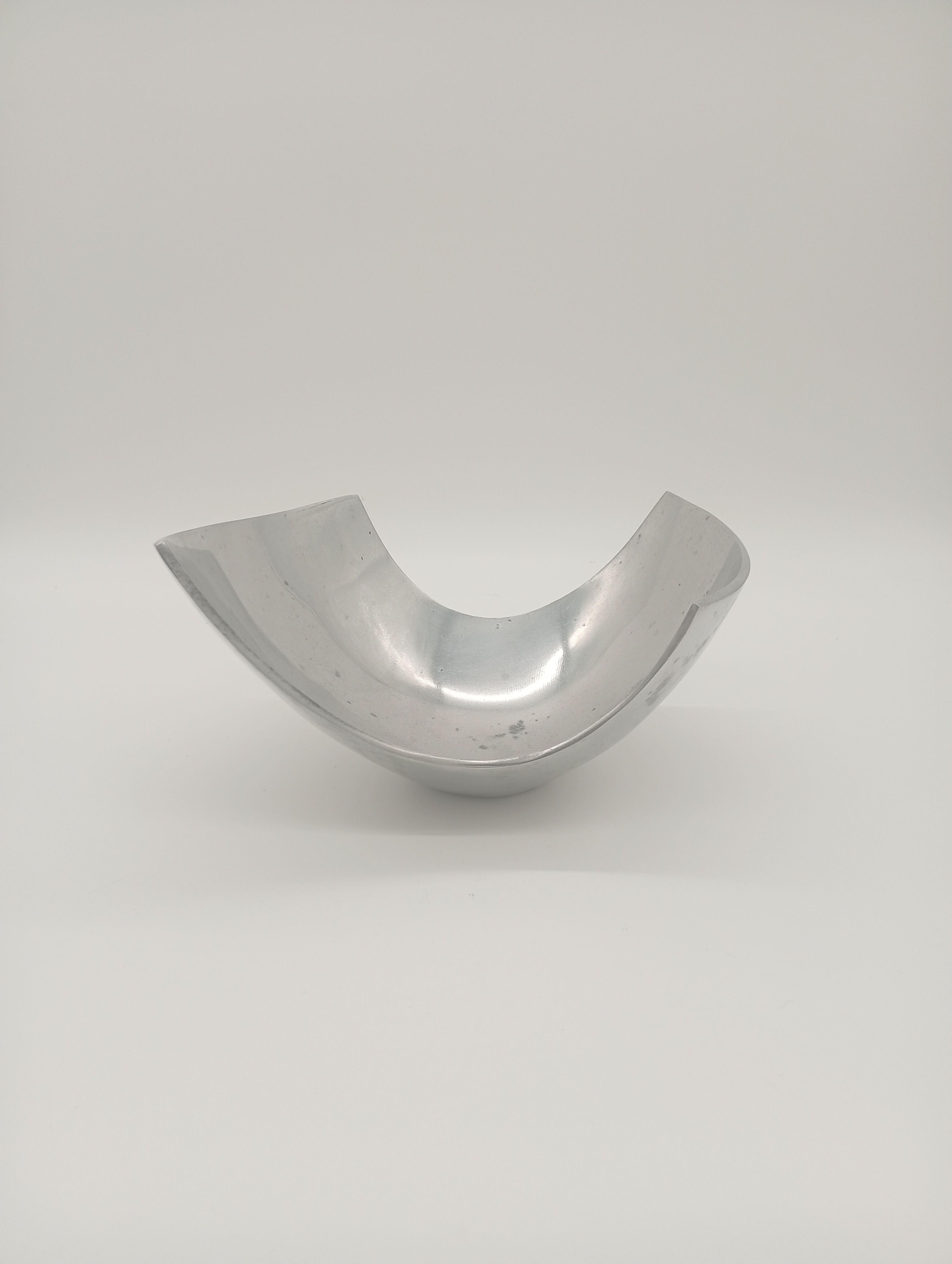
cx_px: 476
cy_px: 632
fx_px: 988
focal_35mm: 27
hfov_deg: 51.5
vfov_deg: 65.2
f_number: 1.8
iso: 58
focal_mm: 3.98
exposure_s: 1/100
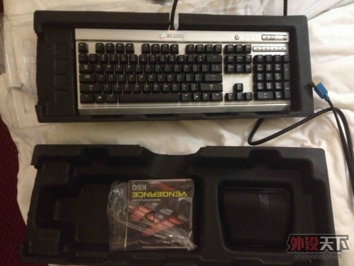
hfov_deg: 52.6
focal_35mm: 35
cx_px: 177
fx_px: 358
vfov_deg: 40.7
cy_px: 133
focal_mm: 4.28
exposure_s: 1/15
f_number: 2.4
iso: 800
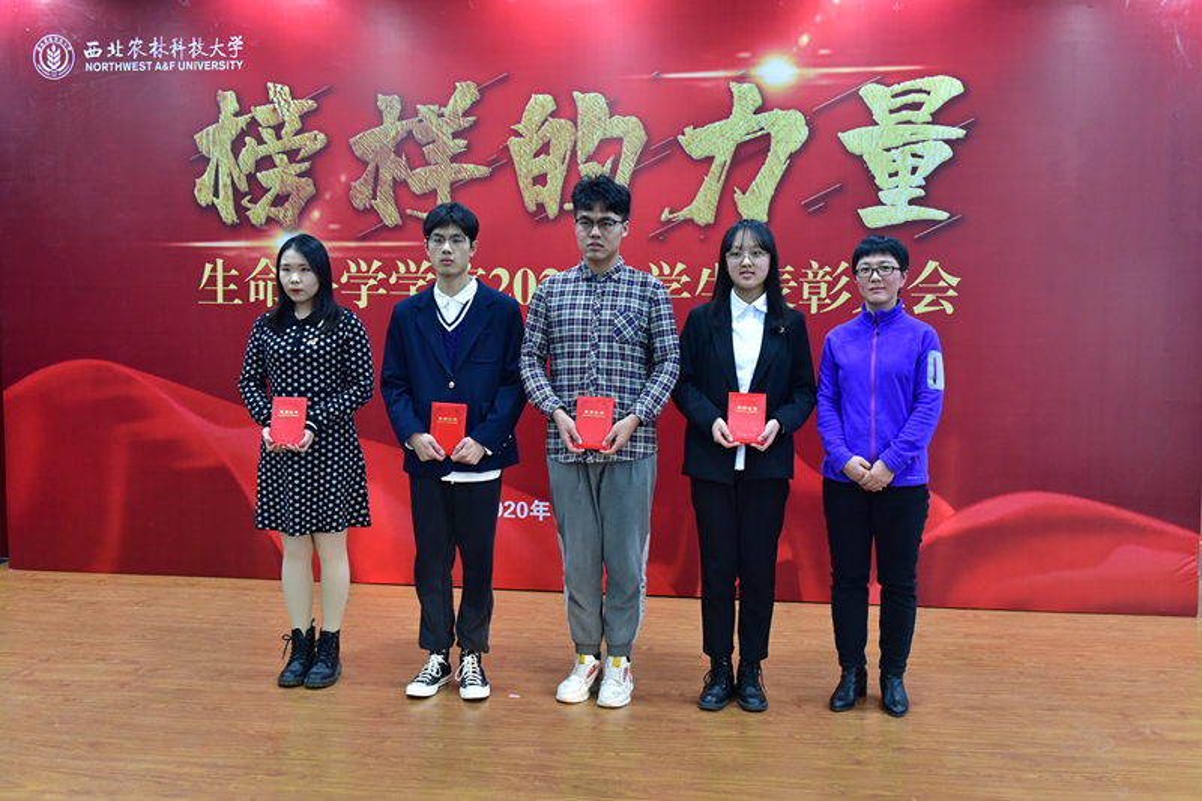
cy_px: 400
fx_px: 1135
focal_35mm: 34
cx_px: 601
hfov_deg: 55.8
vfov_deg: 38.9
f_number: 4.5
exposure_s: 1/40
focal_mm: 34
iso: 3600
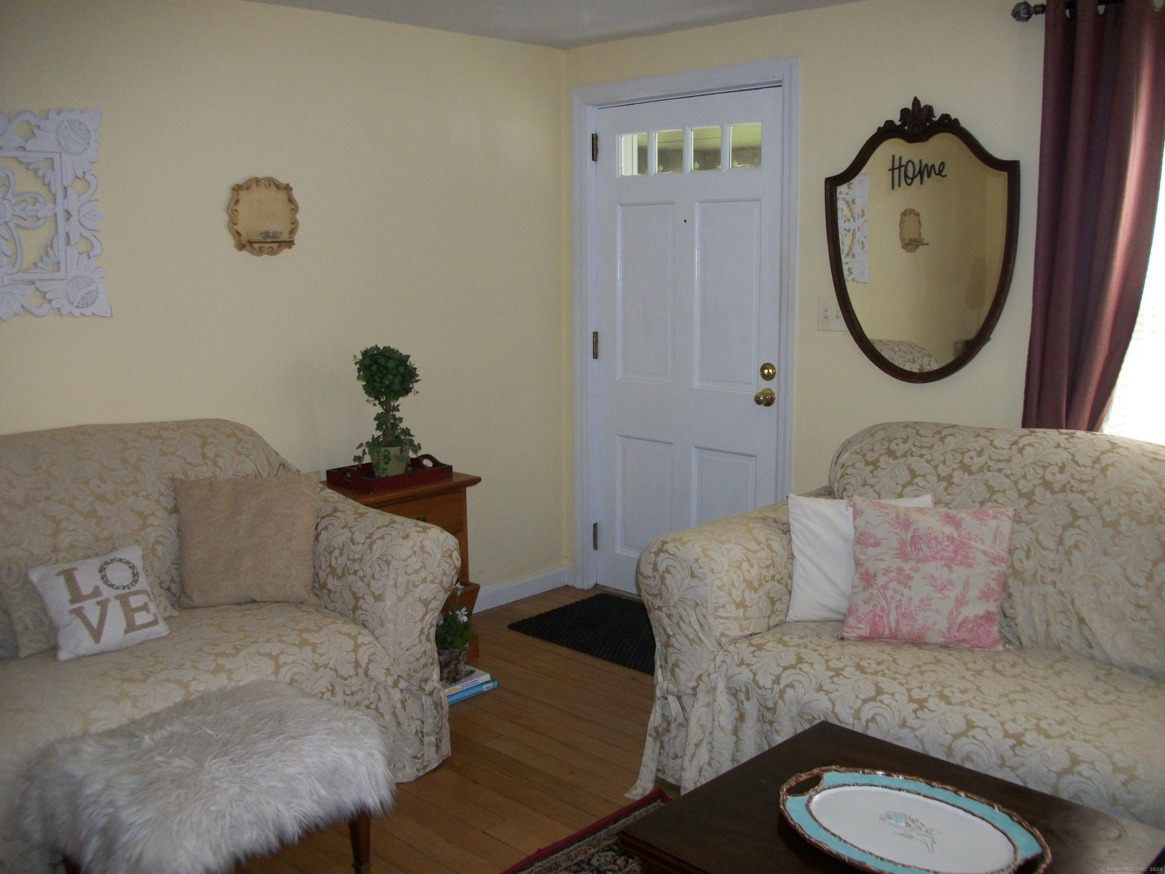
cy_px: 437
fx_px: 1077
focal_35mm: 32
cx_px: 582
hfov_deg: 56.8
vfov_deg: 44.2
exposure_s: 1/60
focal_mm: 5.7
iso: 160
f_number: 2.9
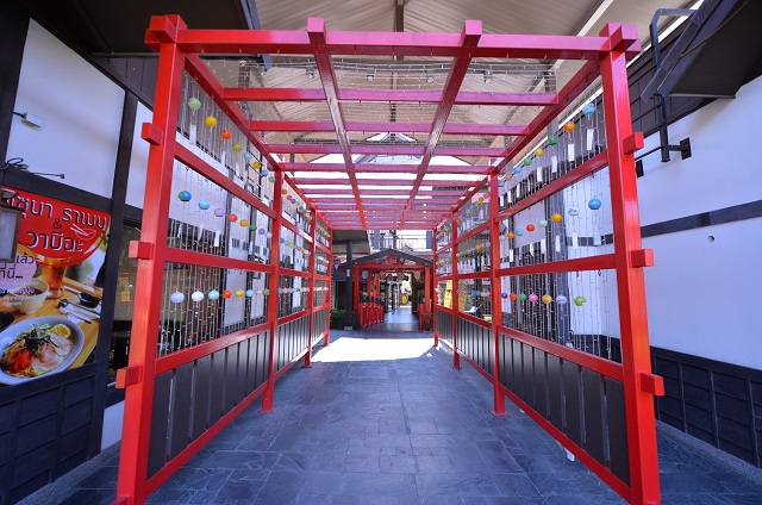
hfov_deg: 96.8
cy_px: 252
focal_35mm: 16
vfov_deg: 73.5
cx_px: 381
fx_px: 338
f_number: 4.5
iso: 500
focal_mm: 16
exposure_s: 1/320
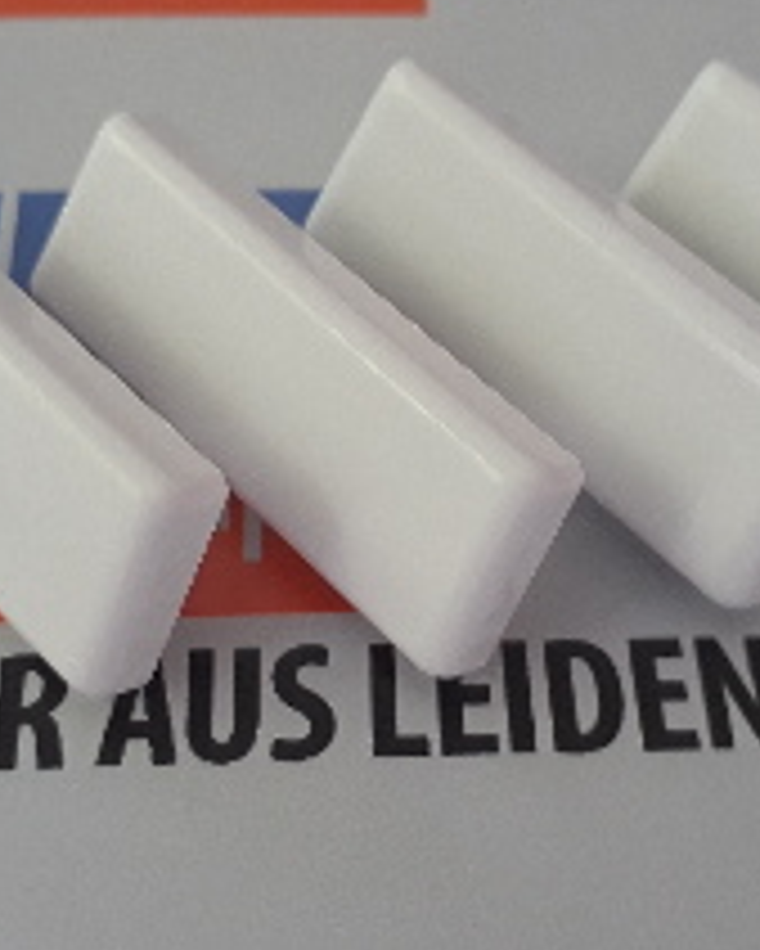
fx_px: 1405
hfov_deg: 30.3
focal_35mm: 50
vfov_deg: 37.3
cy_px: 459
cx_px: 378
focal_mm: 3.6
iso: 200
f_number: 1.9
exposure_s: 1/33
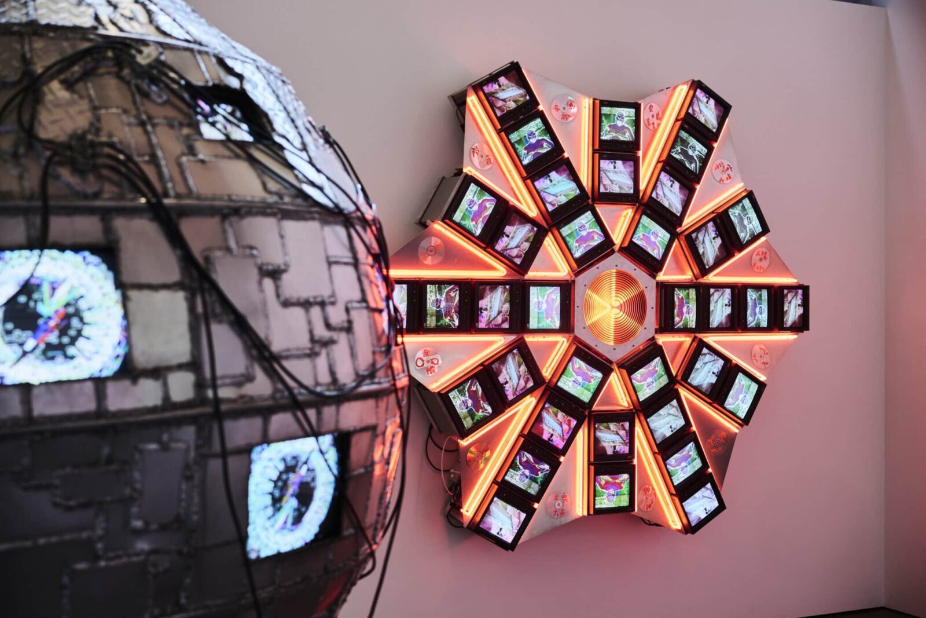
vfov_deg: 27.0
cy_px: 309
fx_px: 1286
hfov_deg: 39.6
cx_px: 463
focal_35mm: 50
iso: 200
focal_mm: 50
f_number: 3.5
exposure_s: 1/25
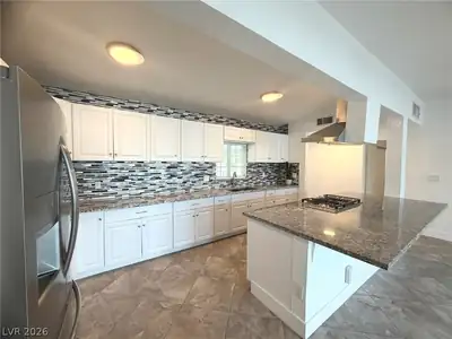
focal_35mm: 14
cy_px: 170
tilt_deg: -2.7
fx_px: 183
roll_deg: -0.2
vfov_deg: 85.7
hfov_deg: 102.1
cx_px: 226
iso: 250
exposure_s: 1/120
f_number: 2.2
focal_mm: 2.22
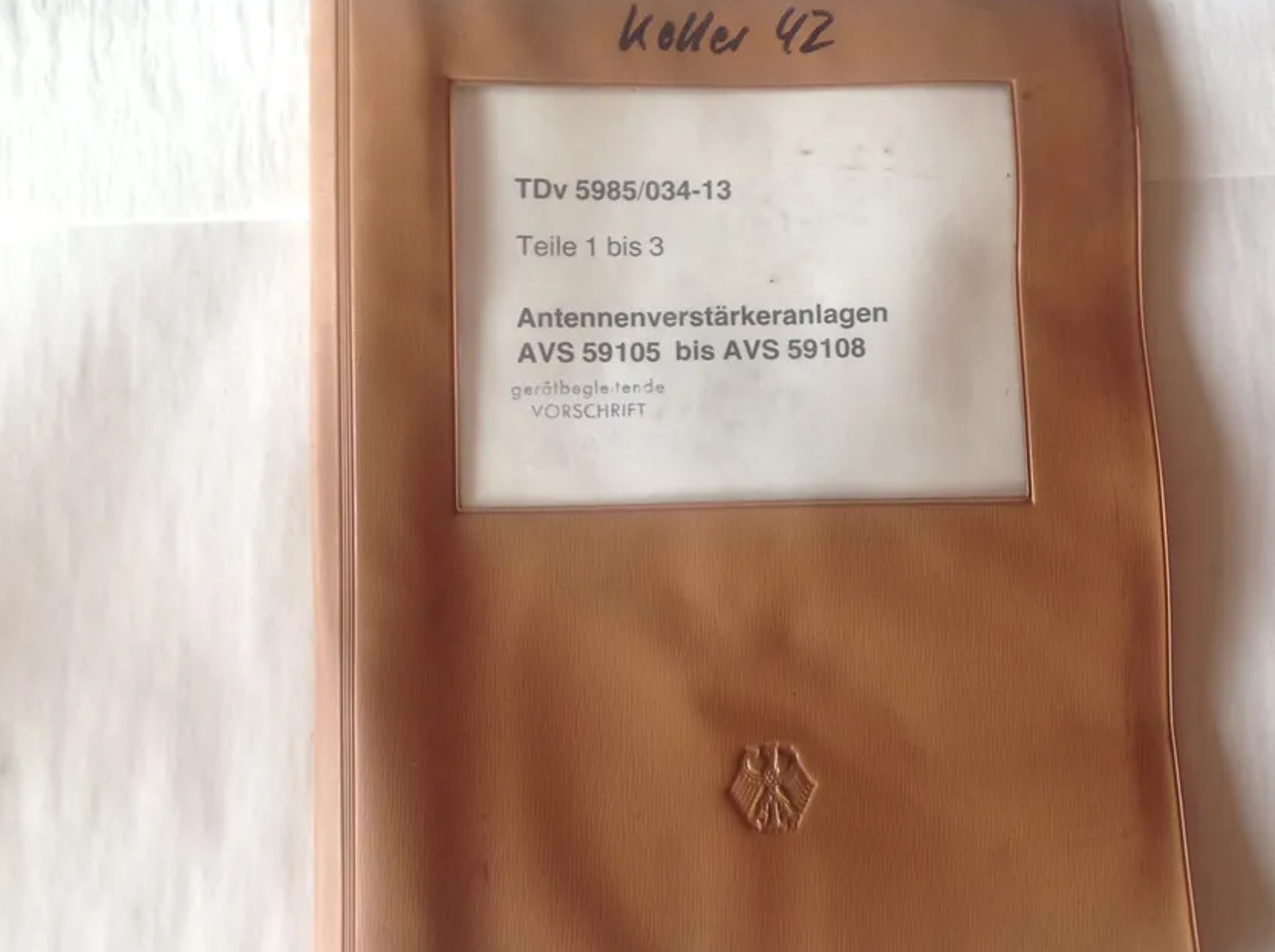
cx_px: 689
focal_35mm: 42
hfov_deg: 44.8
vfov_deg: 34.2
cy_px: 530
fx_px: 1545
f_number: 2.4
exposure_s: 1/15
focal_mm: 4.28
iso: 50
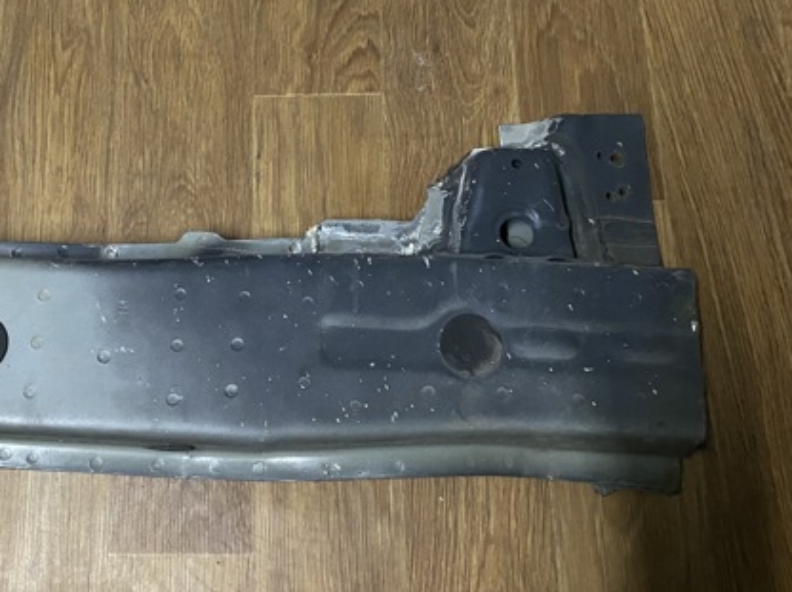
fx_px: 914
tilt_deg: -76.1
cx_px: 234
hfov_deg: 45.8
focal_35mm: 40
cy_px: 245
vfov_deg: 35.8
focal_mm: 4.25
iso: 800
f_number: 1.8
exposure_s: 1/30
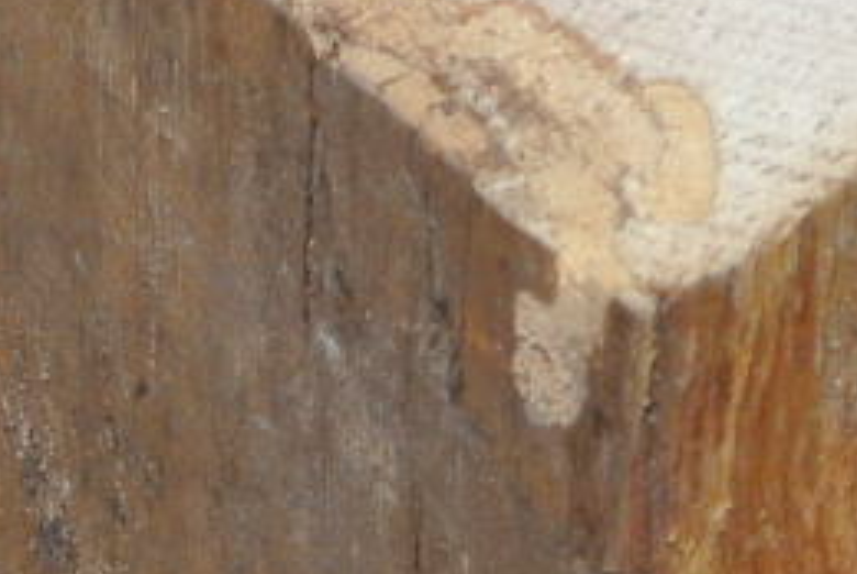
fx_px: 9056
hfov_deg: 5.4
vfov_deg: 3.6
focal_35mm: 380
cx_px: 999
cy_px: 614
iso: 220
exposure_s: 1/60
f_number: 4.8
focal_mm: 18.9
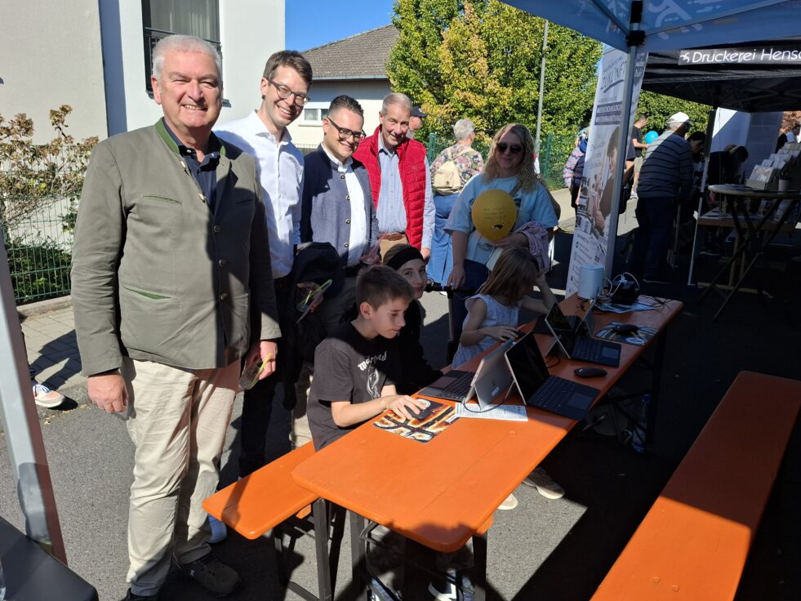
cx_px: 392
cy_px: 296
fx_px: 555
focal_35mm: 24
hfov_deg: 71.6
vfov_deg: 56.8
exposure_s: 1/1783
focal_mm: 5.54
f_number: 1.8
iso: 50
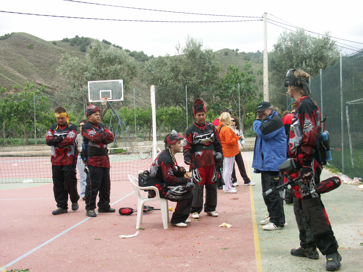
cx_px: 182
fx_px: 514
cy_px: 136
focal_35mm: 49
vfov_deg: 29.7
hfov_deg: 38.9
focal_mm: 12.68
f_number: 5.6
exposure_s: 1/60
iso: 64
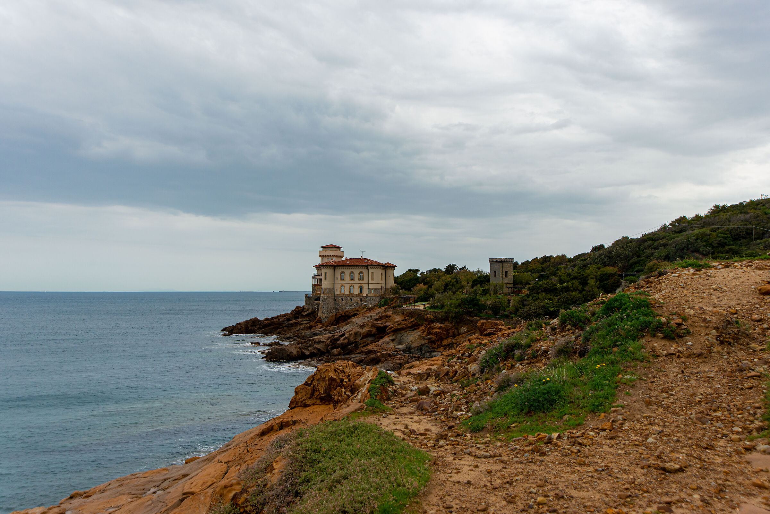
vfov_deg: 38.9
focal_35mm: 34
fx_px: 727
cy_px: 257
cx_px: 385
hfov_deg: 55.8
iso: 320
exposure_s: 1/500
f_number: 9
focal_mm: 34
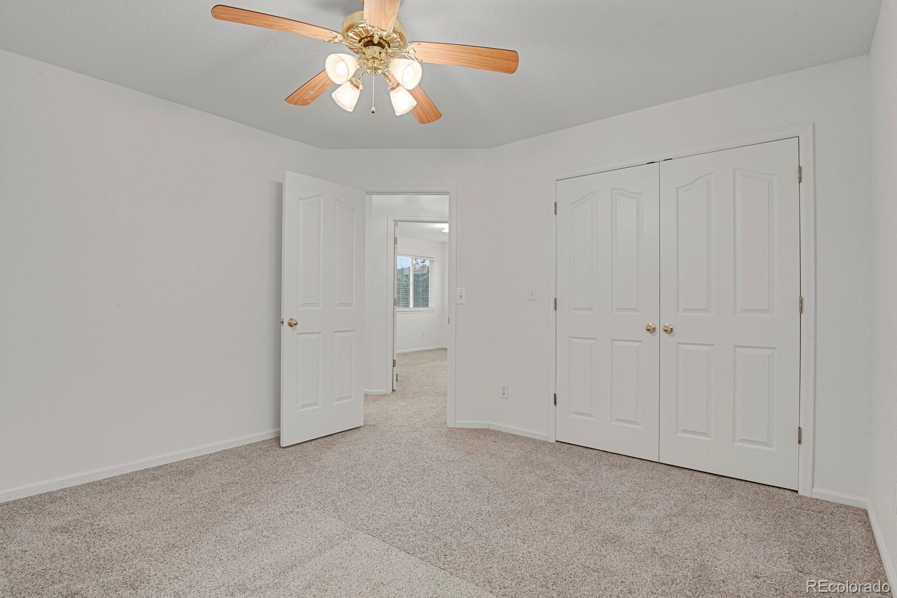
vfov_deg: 70.4
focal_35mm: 17
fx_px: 424
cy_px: 299
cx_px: 448
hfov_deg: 93.3
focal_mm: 17
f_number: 8
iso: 250
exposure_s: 2.5
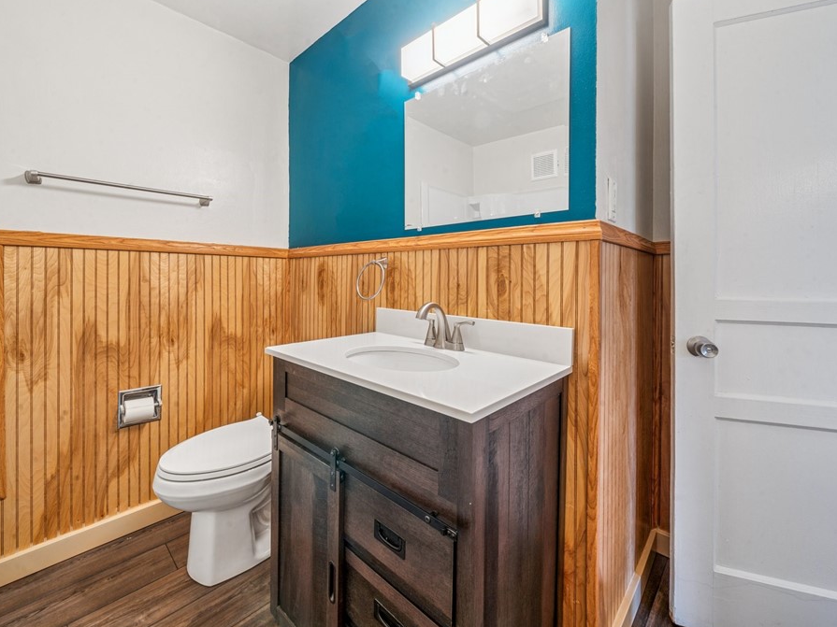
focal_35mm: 14
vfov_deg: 85.6
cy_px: 299
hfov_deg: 101.7
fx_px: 338
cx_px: 377
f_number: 14
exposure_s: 1
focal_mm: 12
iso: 50
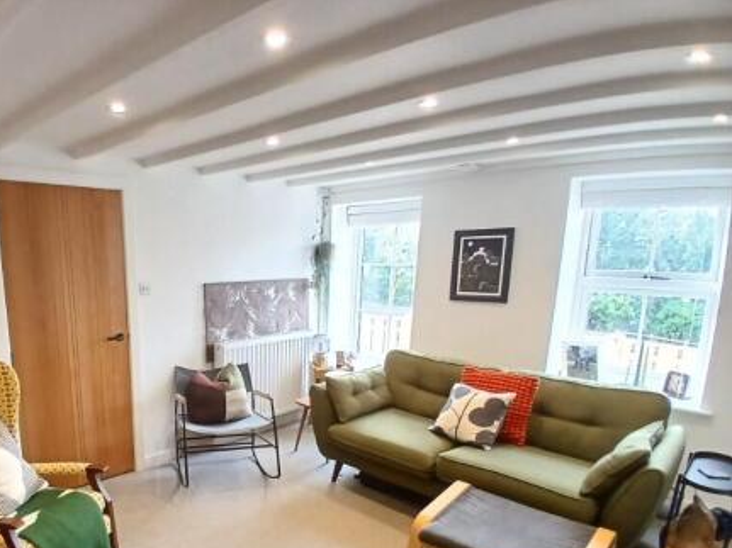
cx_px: 239
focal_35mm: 23
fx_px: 486
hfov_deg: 71.6
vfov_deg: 57.5
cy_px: 367
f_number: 2.2
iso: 125
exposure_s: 1/33.3
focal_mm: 1.4
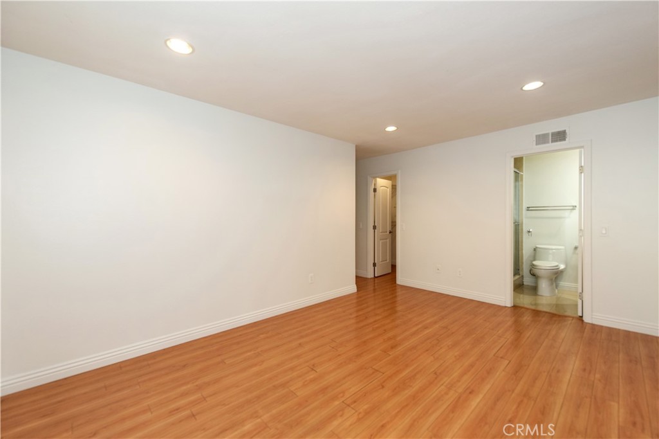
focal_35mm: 14
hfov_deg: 104.2
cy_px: 220
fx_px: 256
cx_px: 330
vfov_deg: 81.2
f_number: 4
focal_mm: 14
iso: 800
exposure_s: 1/60
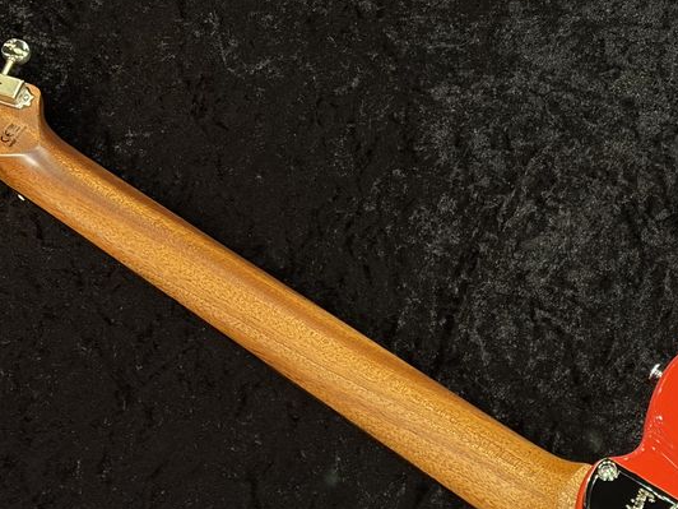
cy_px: 554
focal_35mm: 125
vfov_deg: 11.7
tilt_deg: -69.7
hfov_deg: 15.7
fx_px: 2448
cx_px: 551
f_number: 1.6
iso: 125
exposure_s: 1/60
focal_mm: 5.96
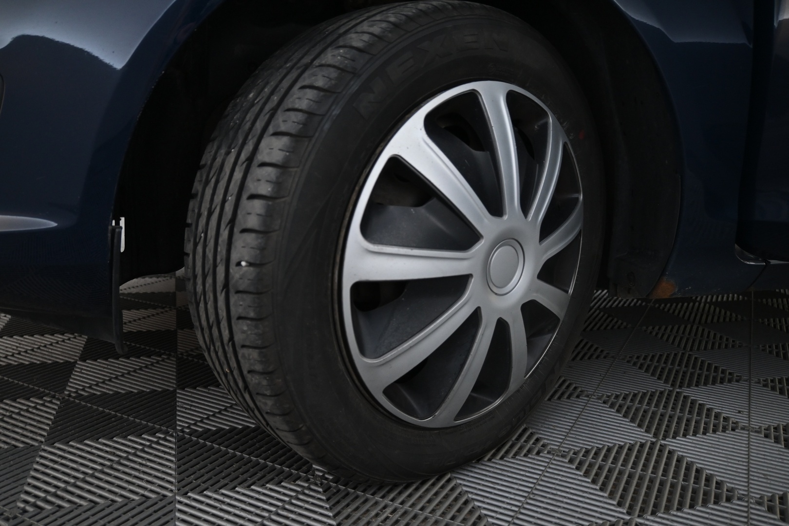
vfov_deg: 42.6
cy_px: 263
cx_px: 394
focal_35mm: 31
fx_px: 674
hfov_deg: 60.7
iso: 900
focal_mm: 20.5
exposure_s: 1/30
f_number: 3.8
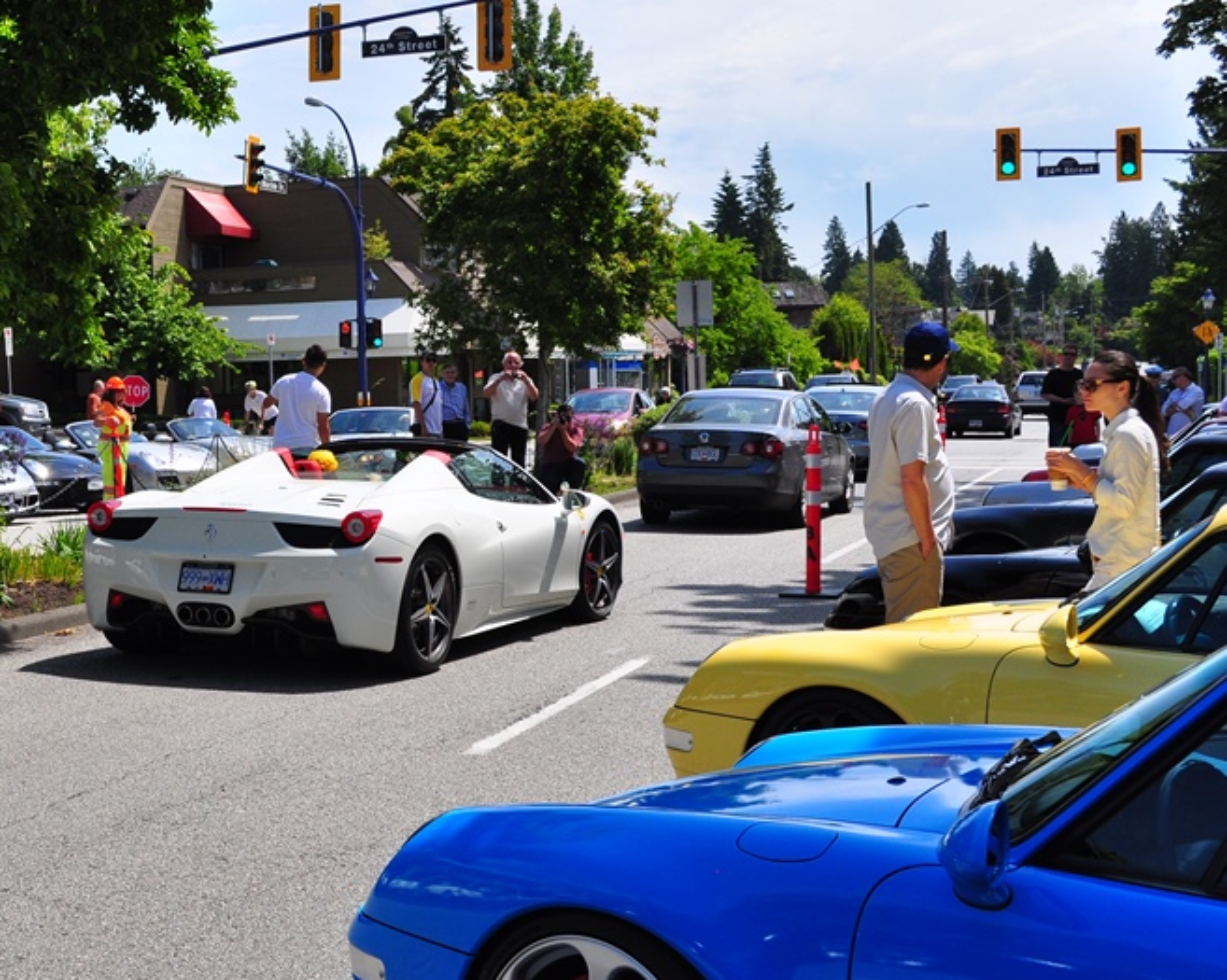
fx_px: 2069
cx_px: 370
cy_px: 560
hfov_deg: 32.6
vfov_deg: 26.6
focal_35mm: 57
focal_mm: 26
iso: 320
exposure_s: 1/800
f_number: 8
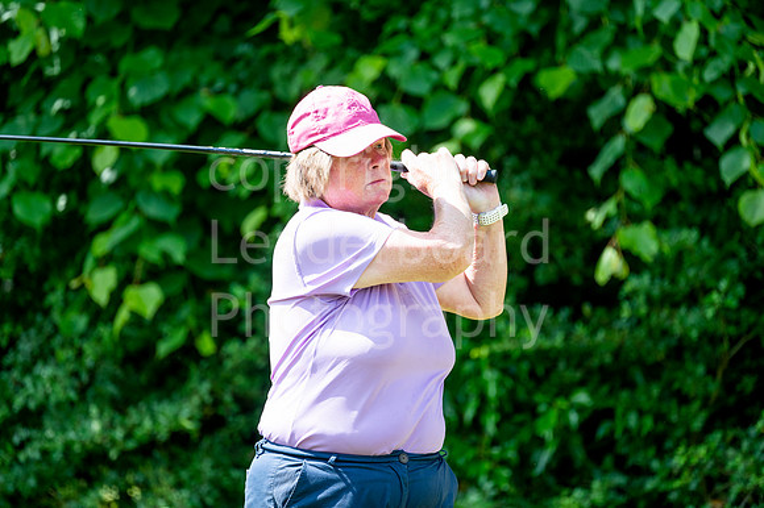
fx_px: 8484
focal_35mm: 400
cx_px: 382
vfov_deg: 3.4
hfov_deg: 5.2
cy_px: 254
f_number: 5.6
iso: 800
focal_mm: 400
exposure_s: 1/1000
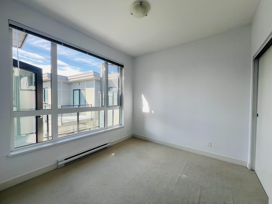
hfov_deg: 106.2
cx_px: 136
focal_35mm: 13
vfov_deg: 89.9
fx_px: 102
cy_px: 102
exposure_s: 1/126
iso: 32
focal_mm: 1.57
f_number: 1.8
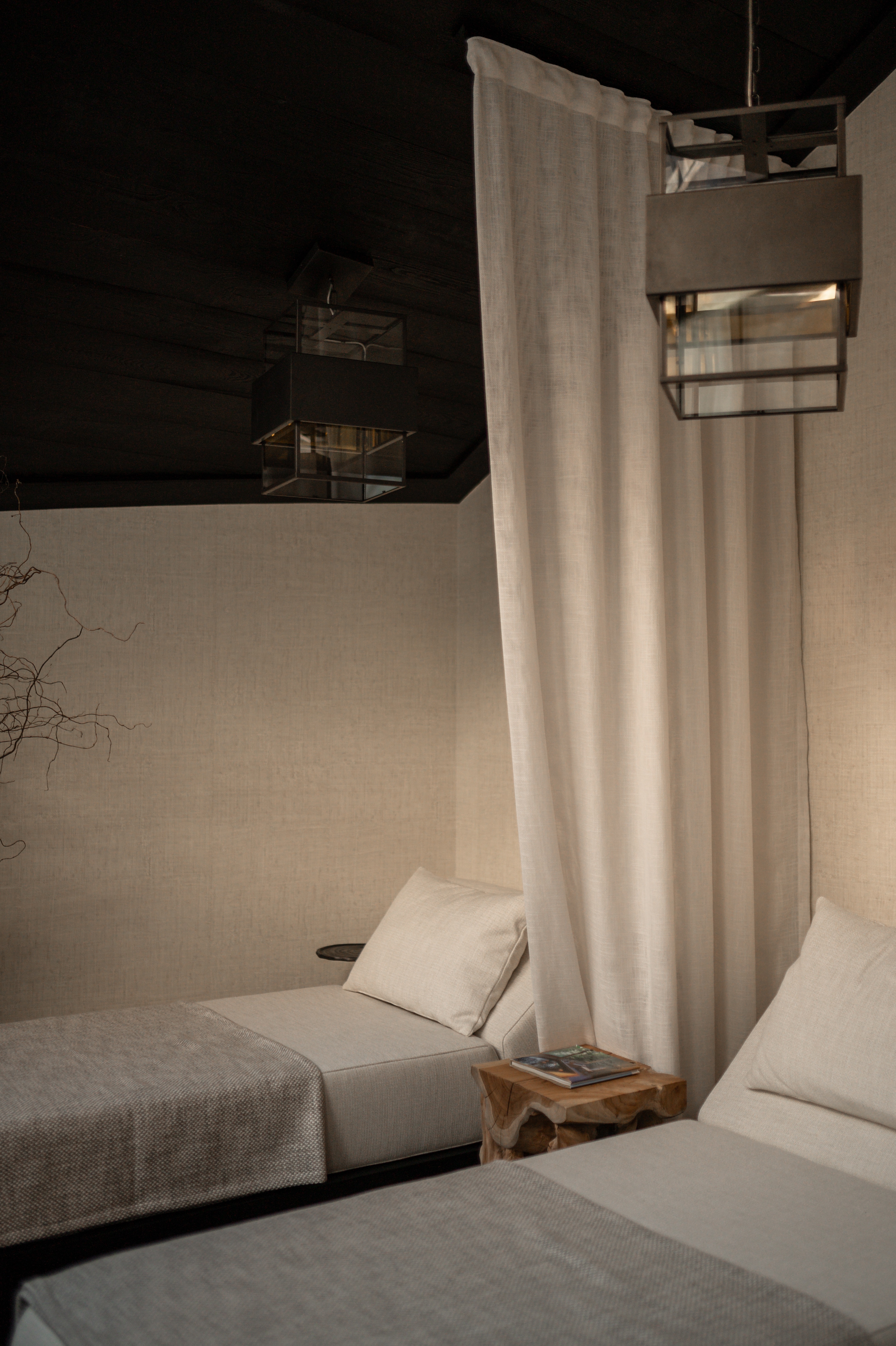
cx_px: 448
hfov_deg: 37.8
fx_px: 1308
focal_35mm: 35
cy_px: 673
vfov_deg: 54.5
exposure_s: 1/1250
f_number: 1.4
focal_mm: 35
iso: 320
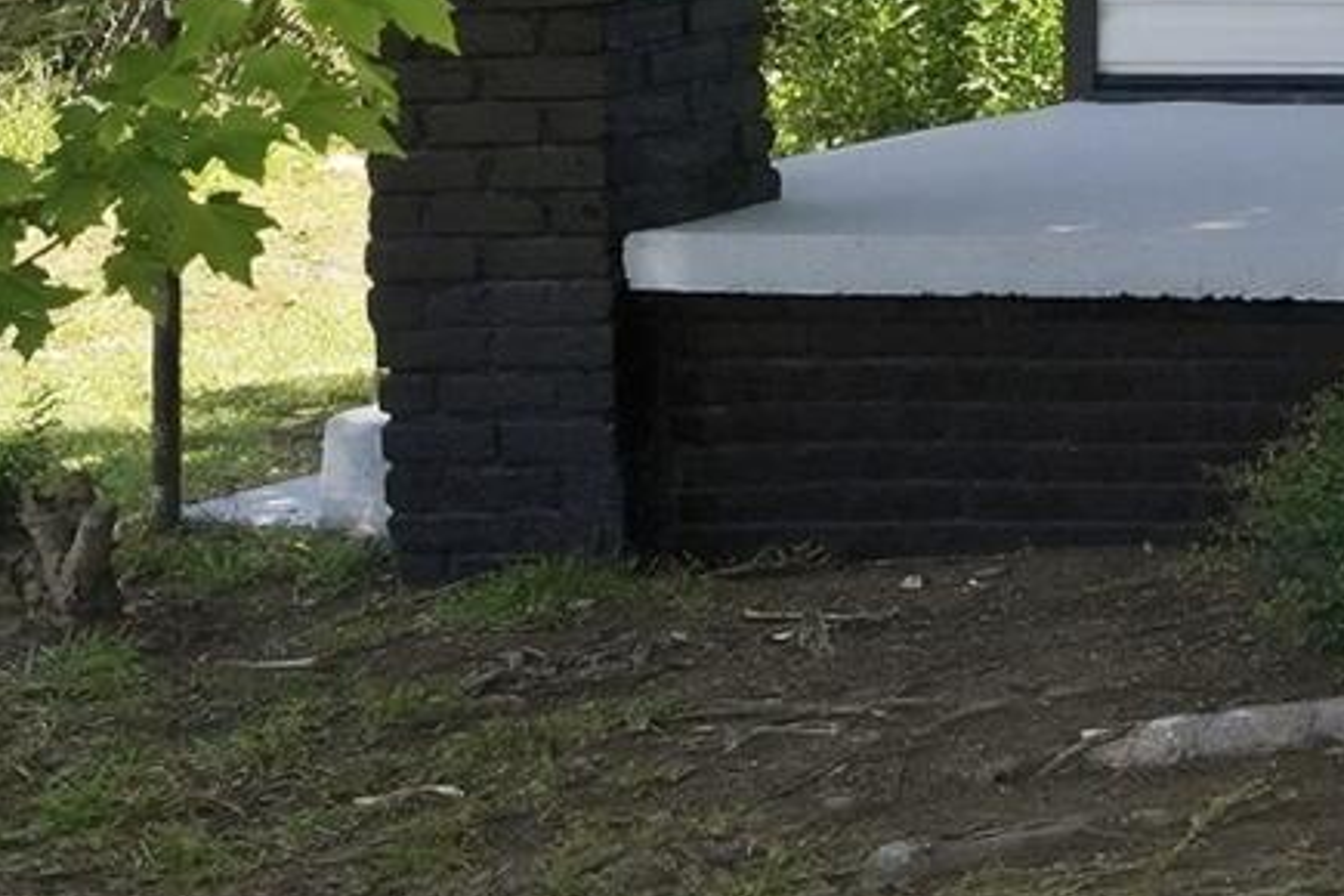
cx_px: 3735
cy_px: -463
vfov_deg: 10.4
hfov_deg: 11.5
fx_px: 4732
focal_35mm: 127
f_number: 8
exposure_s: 1/640
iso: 400
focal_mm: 18.4
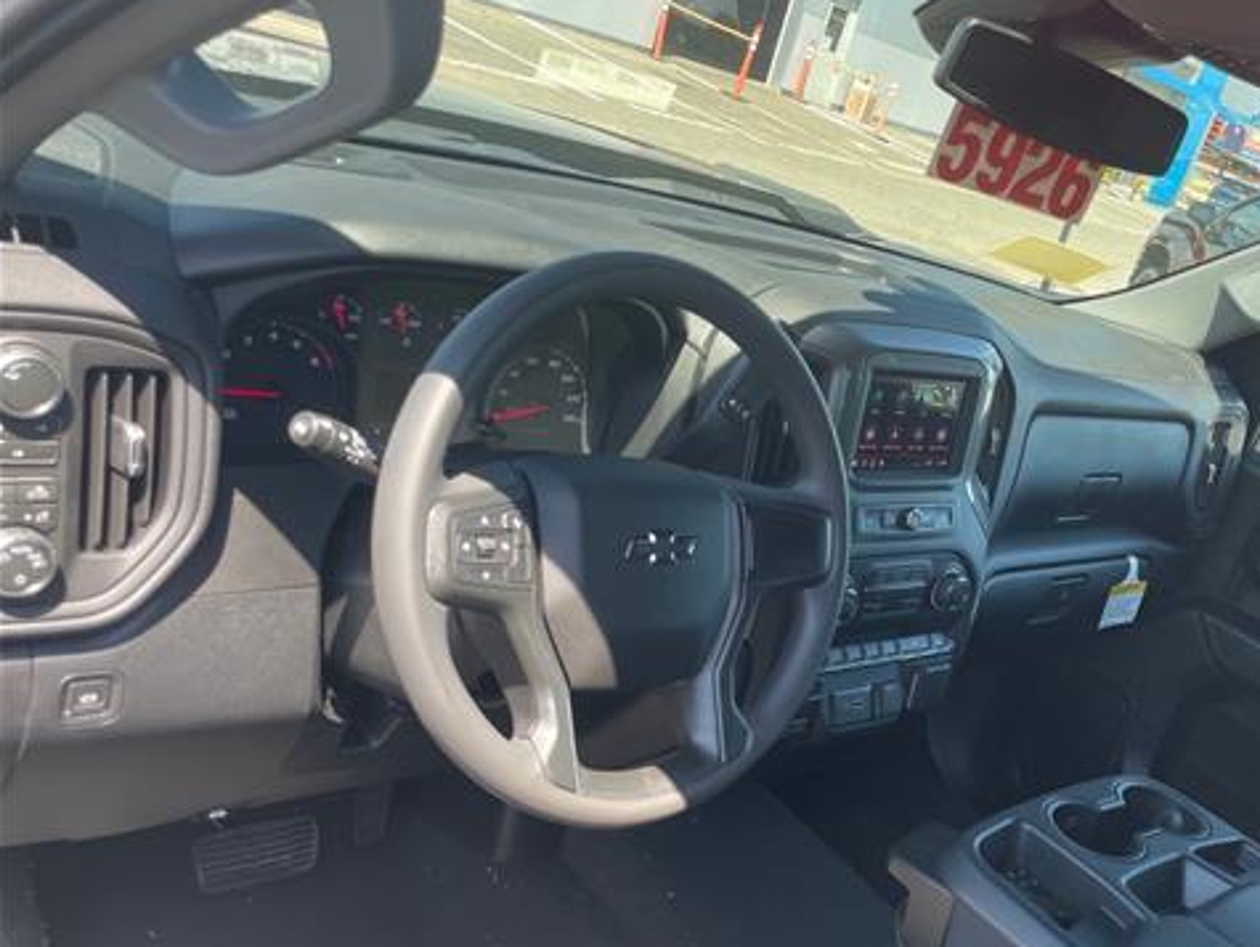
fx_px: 1275
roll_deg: -19.3
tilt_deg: -21.4
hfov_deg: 51.6
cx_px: 846
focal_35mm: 35
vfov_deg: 40.6
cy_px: 570
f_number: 1.6
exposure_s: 1/121
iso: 50
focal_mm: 4.2
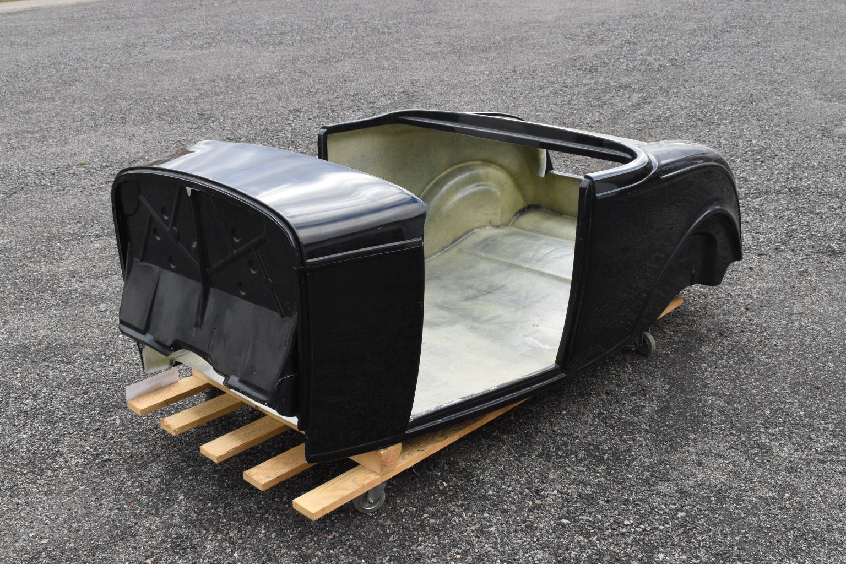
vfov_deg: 34.2
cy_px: 282
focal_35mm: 39
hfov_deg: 49.6
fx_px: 916
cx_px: 423
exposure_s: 1/400
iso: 1250
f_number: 10
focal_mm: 26
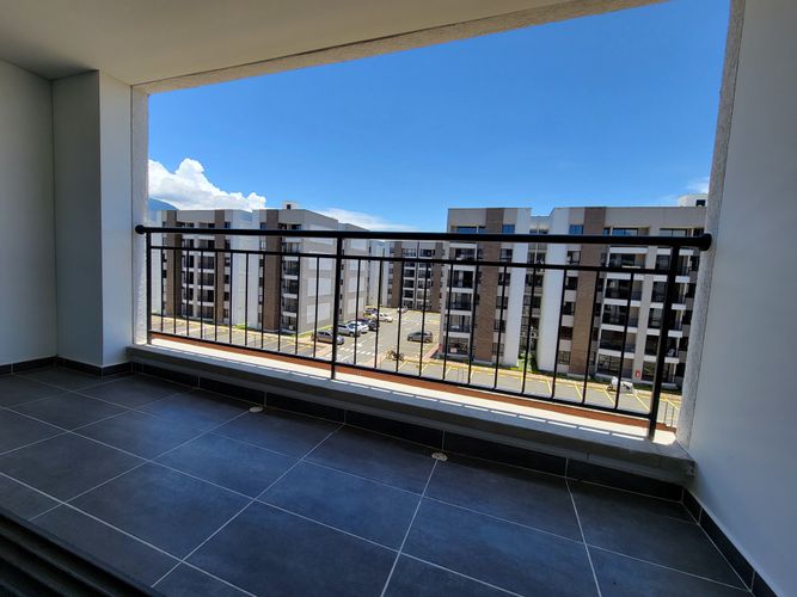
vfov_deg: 89.9
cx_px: 398
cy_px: 298
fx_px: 299
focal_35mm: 13
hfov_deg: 106.2
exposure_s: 1/818
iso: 50
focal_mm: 2.2
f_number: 2.2
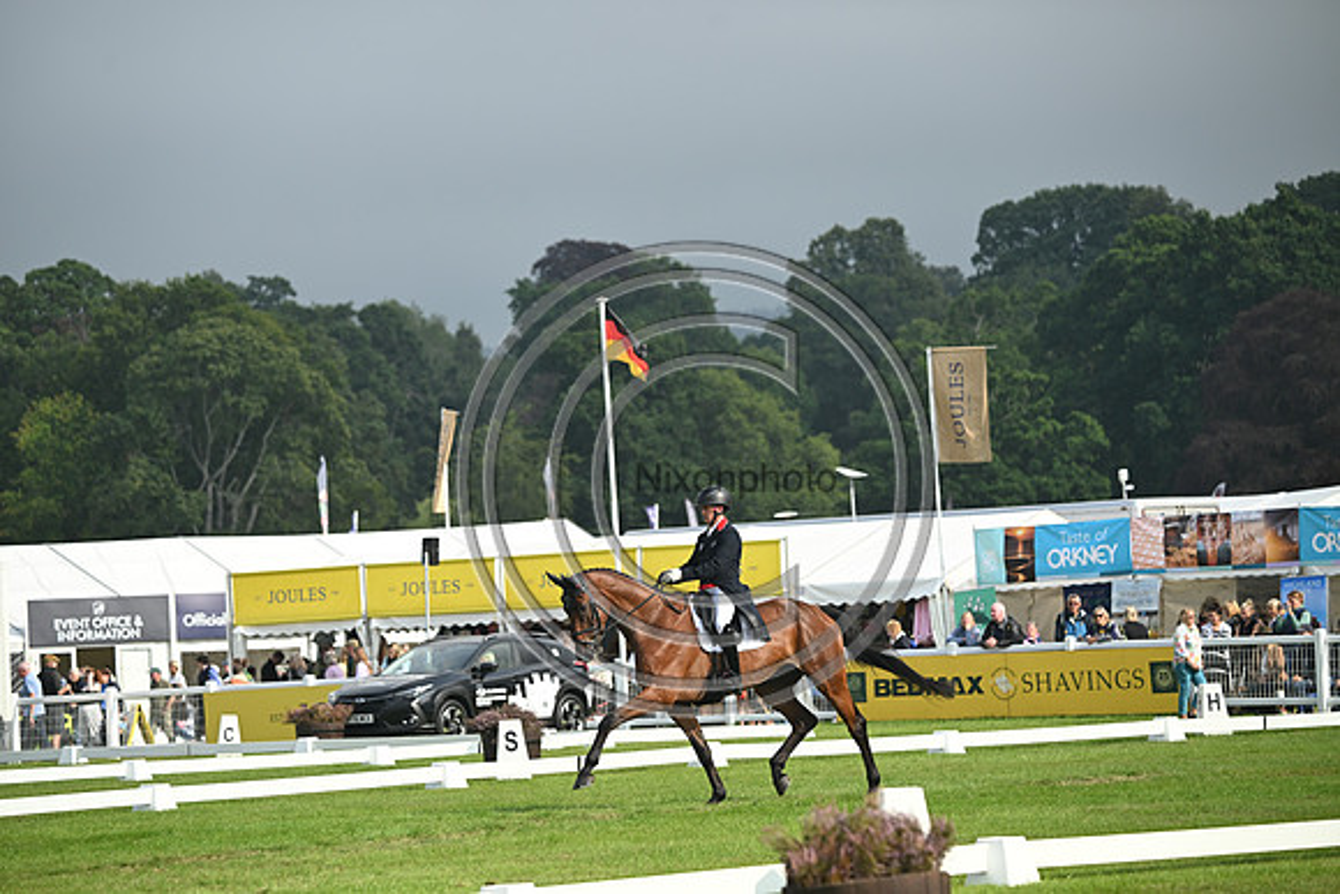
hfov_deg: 11.1
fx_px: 6887
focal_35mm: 185
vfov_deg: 7.4
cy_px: 447
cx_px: 670
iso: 320
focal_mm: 185
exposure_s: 1/1250
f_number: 5
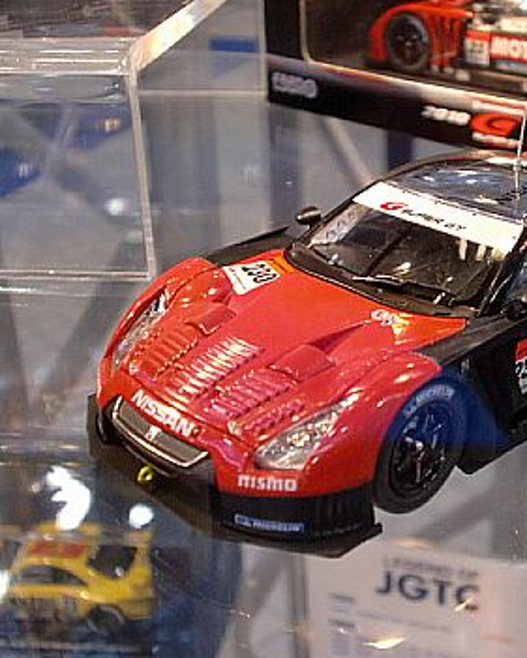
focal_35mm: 52
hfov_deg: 28.8
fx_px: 1013
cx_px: 388
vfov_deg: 36.0
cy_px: 328
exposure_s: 1/60
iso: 250
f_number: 3.1
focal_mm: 6.51
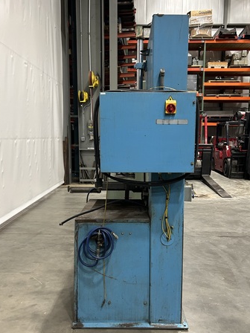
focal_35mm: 29
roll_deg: +1.4
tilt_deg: -5.4
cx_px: 134
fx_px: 279
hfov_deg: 48.2
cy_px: 168
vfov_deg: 61.7
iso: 250
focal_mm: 5.7
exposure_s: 1/60
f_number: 1.5
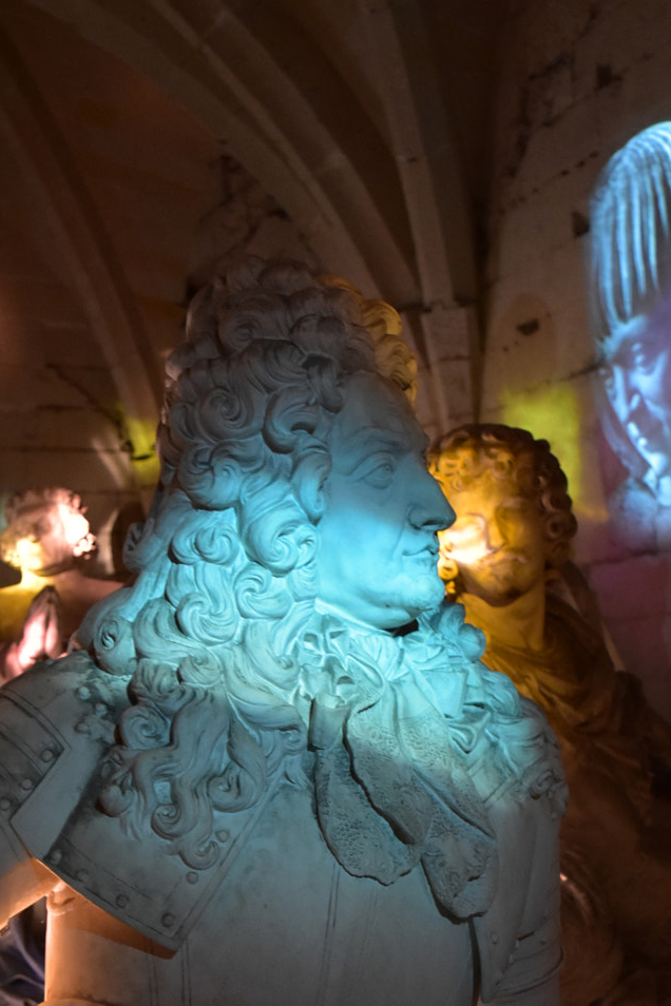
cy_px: 827
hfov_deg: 25.6
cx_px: 321
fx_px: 1477
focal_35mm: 53
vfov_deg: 36.2
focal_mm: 21
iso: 1600
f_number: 3.8
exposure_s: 1/5
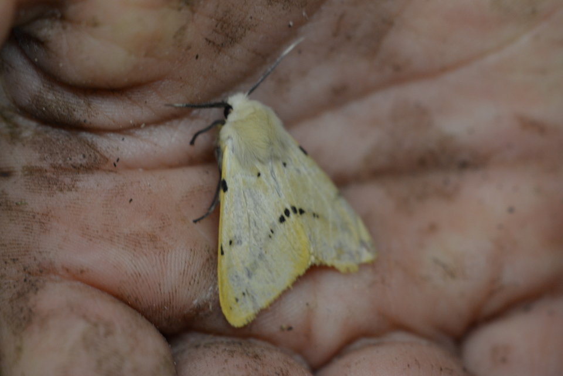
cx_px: 282
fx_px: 4339
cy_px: 188
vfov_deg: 5.0
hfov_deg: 7.4
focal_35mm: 278
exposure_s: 1/125
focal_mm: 185
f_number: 4
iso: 720
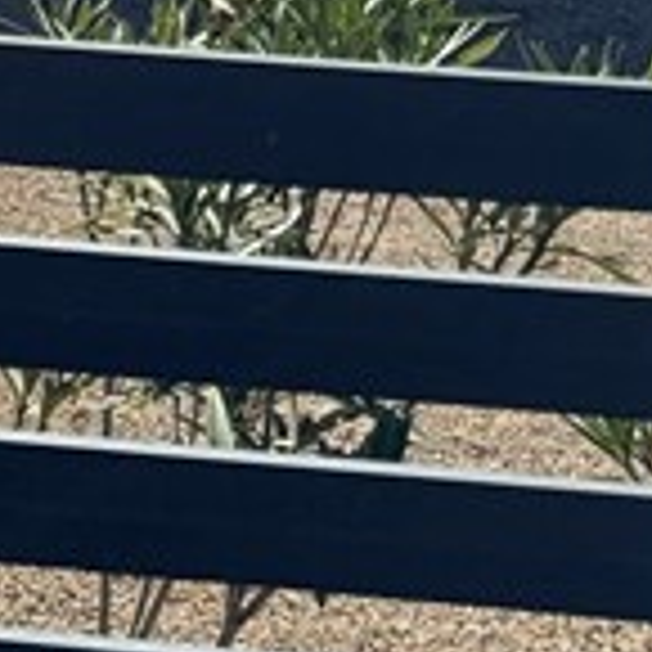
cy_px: -751
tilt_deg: +1.3
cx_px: -656
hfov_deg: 10.7
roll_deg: -2.4
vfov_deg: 10.5
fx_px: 3196
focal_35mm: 150
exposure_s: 1/4310
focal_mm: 6.76
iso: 80
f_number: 1.78
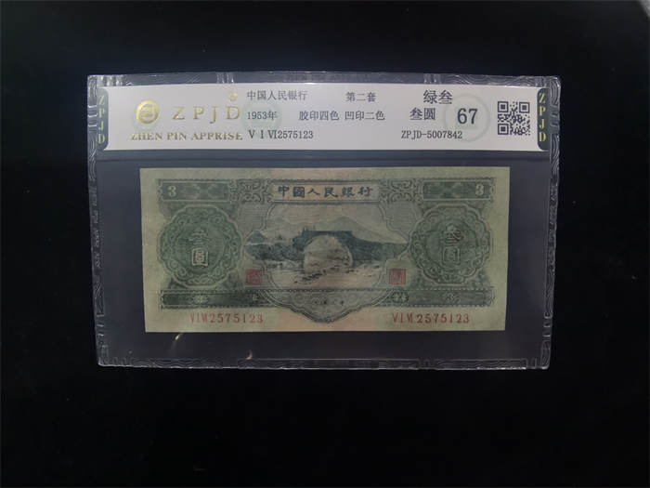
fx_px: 319
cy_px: 244
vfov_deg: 74.7
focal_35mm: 17
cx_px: 325
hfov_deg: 91.0
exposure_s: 1/33.3
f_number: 2.2
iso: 400
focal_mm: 2.26
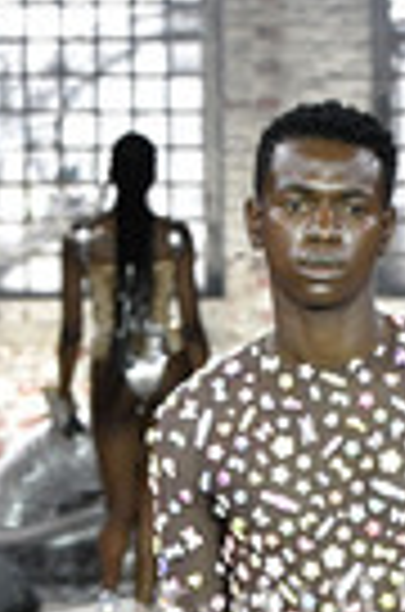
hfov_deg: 4.0
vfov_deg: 5.9
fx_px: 5851
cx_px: 364
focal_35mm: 345
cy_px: 891
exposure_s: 1/250
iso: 2500
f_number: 6.3
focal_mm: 98
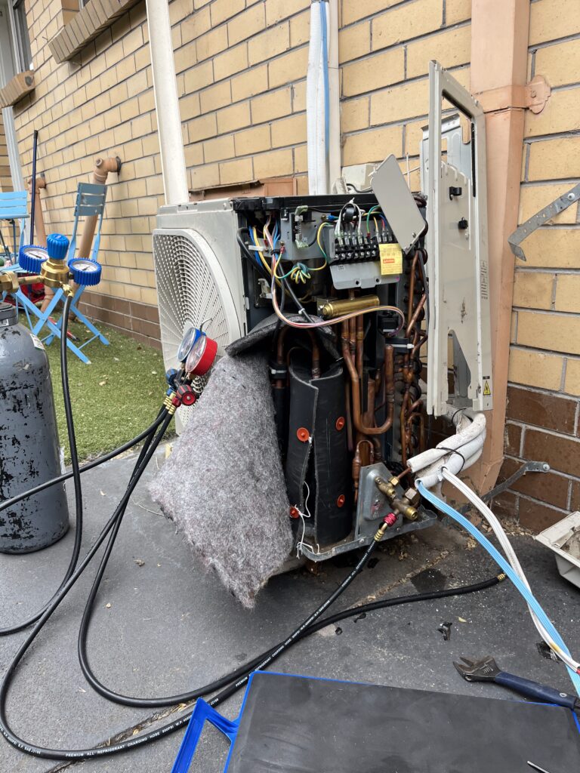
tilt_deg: -15.8
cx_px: 290
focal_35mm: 26
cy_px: 386
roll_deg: +2.0
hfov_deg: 53.1
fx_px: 581
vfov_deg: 67.3
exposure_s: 1/235
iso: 40
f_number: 1.6
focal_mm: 5.1
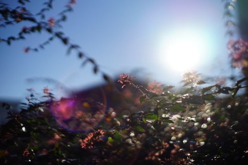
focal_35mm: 50
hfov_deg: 39.6
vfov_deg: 27.0
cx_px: 124
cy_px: 82
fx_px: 345
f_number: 2
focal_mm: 50
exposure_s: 1/8000
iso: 100
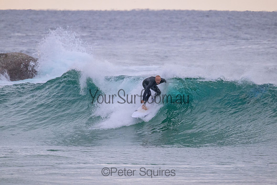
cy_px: 92
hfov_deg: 2.4
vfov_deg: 1.6
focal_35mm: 872
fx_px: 6715
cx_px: 151
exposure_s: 1/320
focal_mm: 800
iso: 5600
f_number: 11
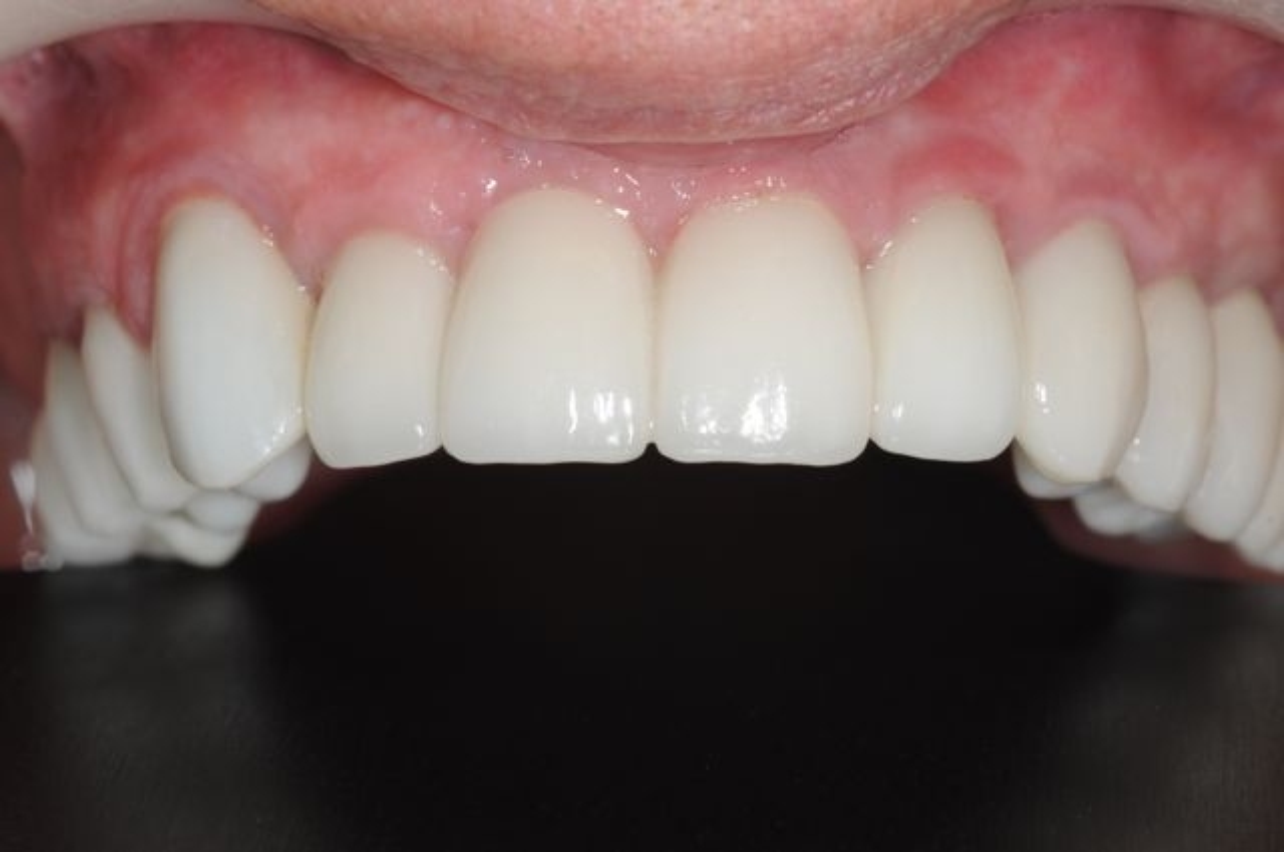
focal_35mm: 158
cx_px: 642
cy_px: 426
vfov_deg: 8.7
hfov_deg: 13.1
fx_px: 5610
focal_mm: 105
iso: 200
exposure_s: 1/60
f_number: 25
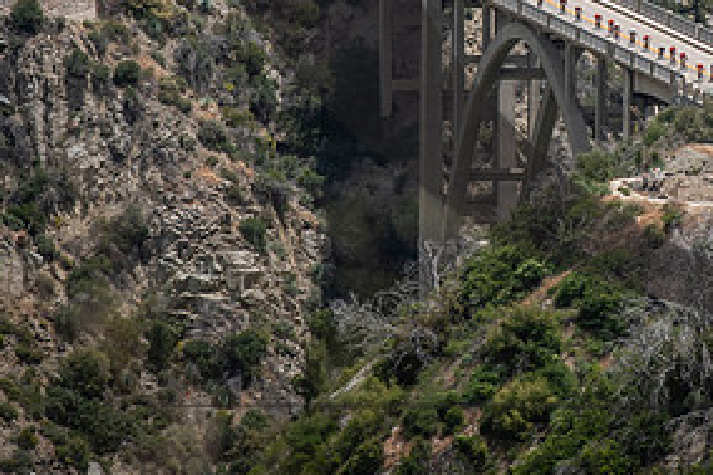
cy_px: 7
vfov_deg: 2.5
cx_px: 579
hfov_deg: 3.7
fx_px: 11045
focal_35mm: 558
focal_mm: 200
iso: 200
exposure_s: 1/1000
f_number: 8
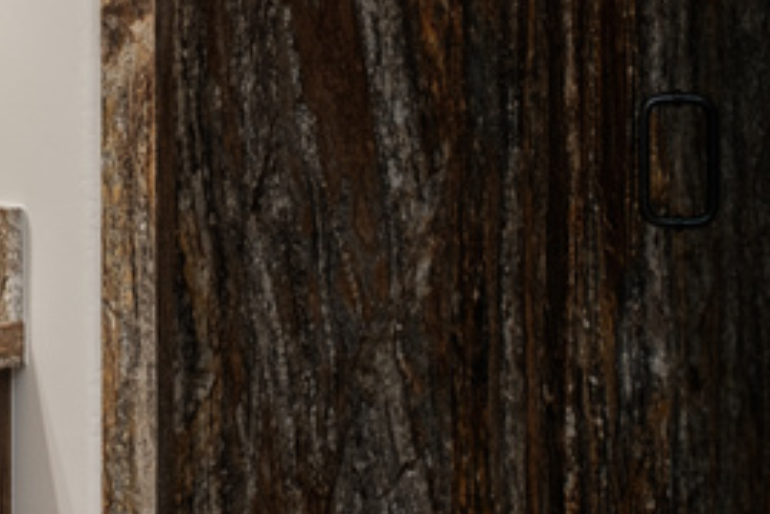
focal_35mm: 65
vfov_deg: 20.6
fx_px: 1391
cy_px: 59
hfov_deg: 30.2
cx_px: 147
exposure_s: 1/5
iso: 400
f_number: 4
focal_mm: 11.5
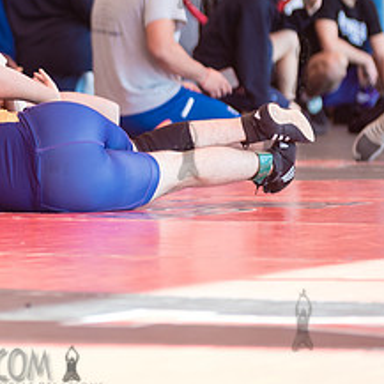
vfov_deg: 4.2
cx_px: -41
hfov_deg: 4.2
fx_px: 5284
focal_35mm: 421
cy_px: 63
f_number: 3.5
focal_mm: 185
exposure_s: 1/200
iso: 400
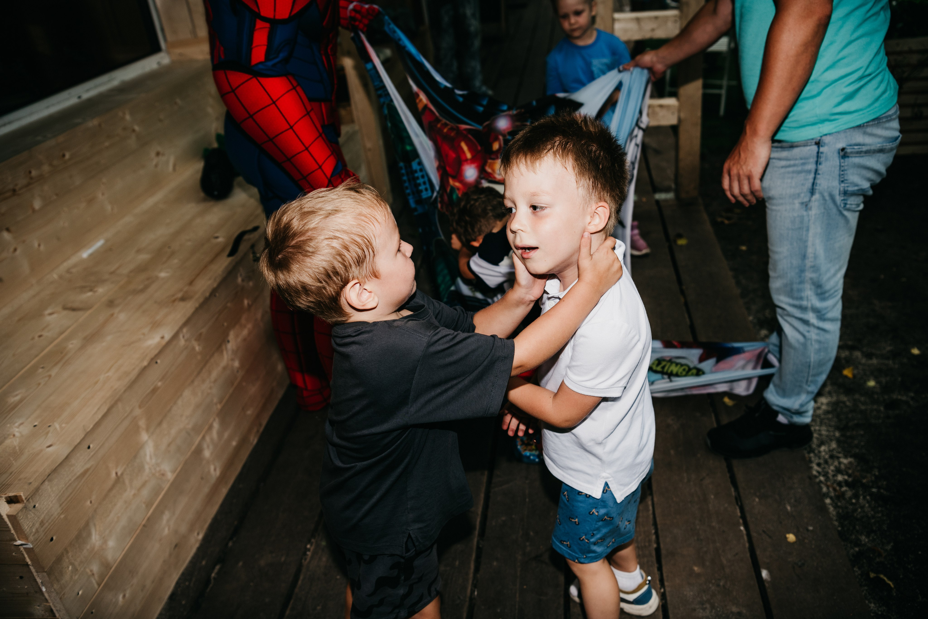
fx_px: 799
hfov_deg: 60.3
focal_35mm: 31
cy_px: 310
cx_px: 464
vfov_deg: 42.3
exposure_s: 1/160
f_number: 3.5
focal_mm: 31
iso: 160
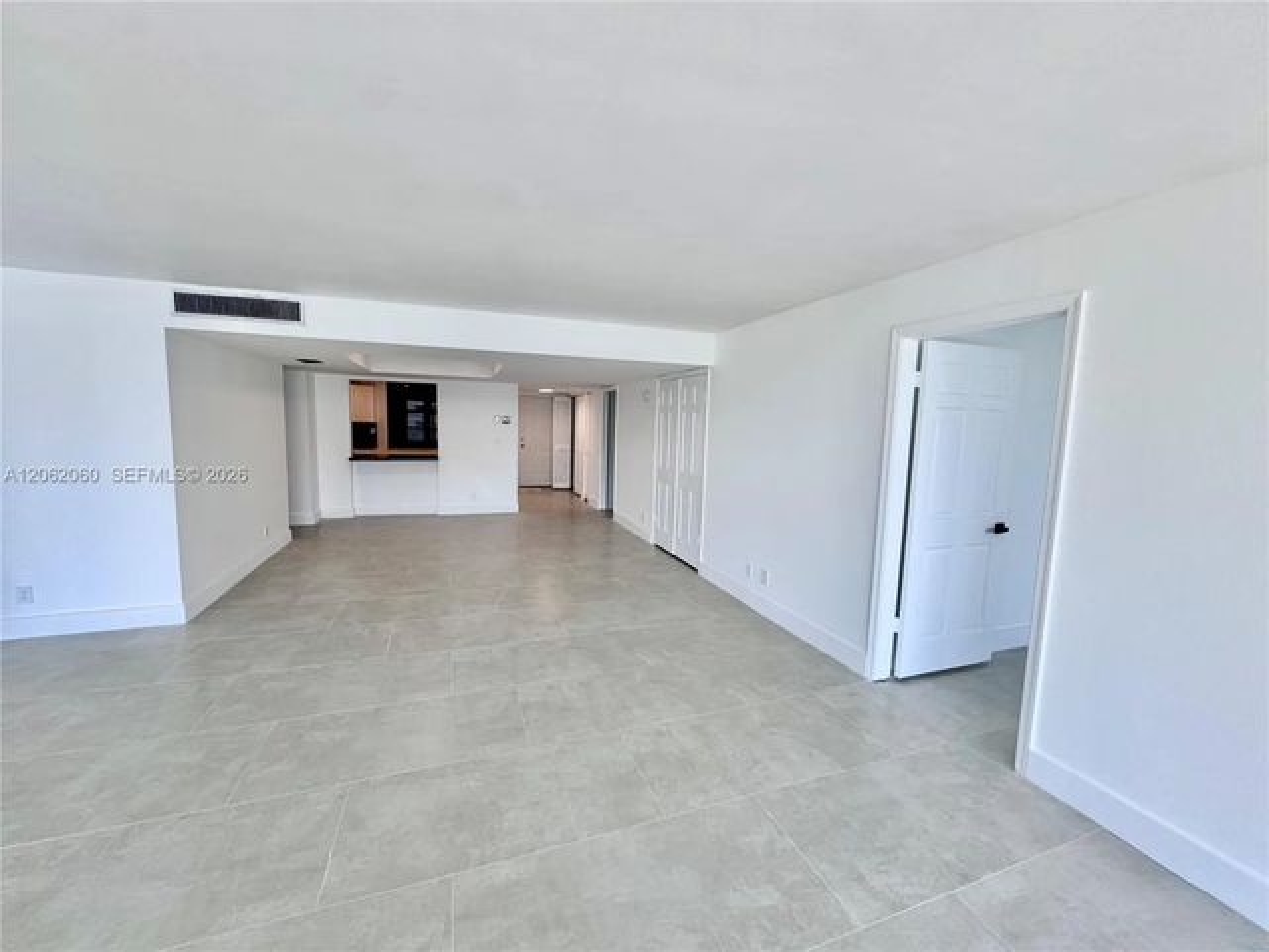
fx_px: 513
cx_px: 634
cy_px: 476
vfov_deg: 85.7
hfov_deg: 102.1
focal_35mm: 14
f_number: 2.2
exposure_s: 1/115
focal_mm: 2.22
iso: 40
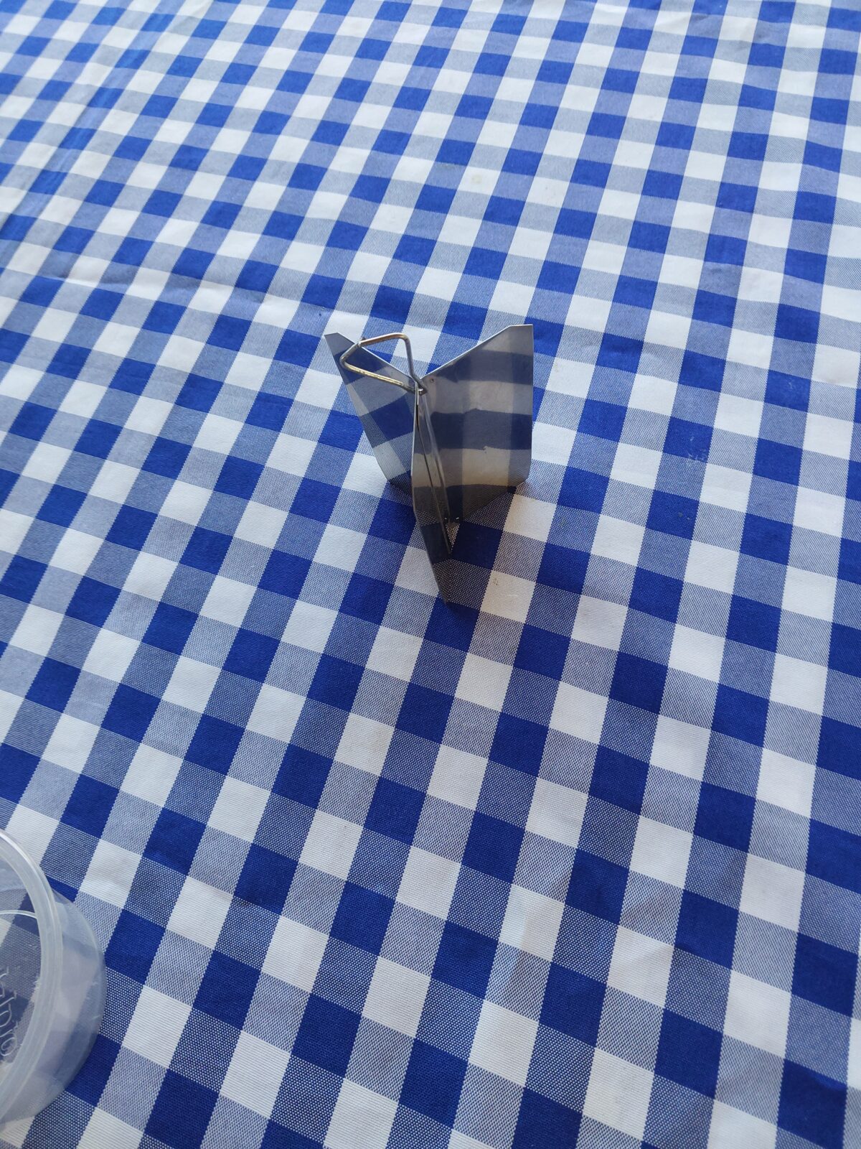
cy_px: 574
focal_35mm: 30
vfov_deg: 60.0
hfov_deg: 46.8
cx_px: 430
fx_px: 995
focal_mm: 4.6
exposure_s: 1/120
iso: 100
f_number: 1.8
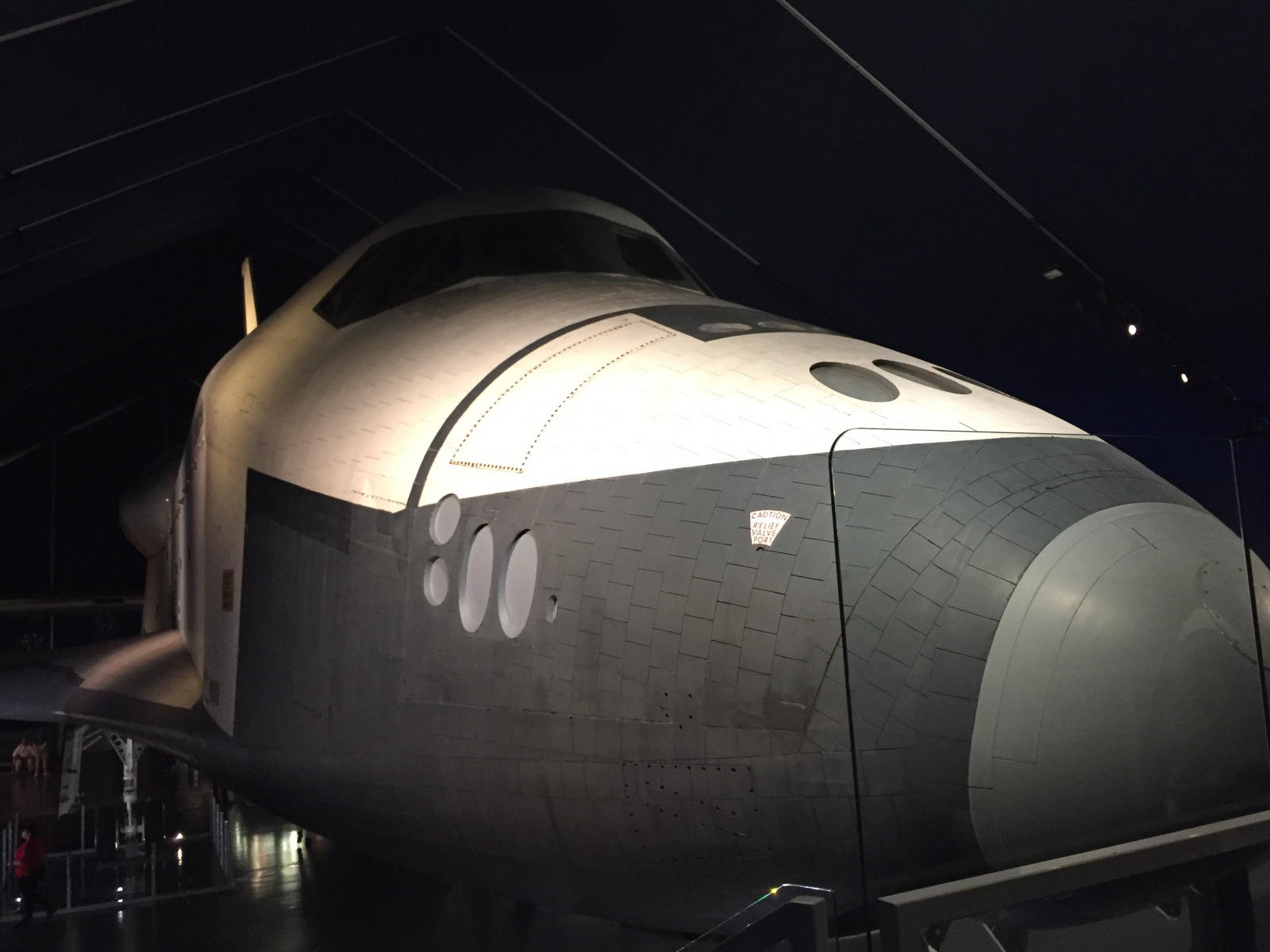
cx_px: 635
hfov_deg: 61.7
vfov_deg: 48.2
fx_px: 1064
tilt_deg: +8.0
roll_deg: +3.2
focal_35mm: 29
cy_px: 476
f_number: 2.2
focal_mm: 4.15
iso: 250
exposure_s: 1/30
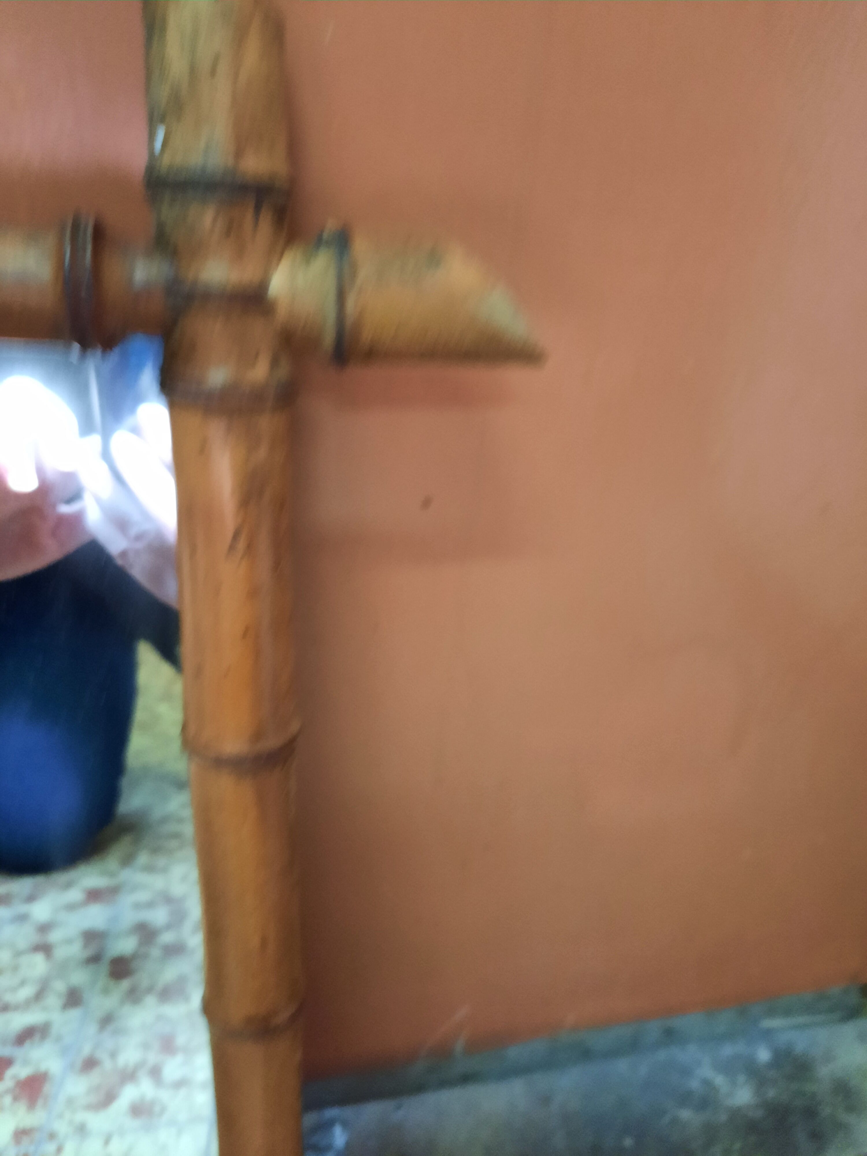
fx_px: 835
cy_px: 578
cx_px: 434
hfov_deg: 54.9
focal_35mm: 25
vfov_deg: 69.4
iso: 320
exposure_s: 1/25
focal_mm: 4.6
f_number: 2
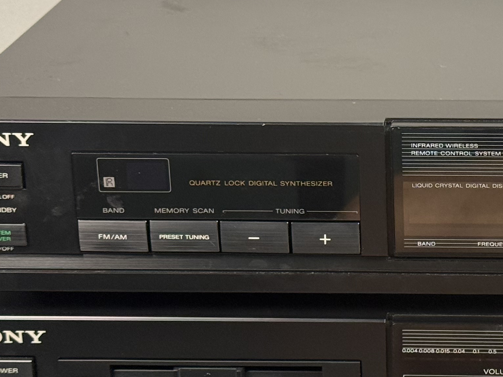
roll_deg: +0.3
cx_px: 504
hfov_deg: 15.4
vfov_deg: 11.8
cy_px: 187
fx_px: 1831
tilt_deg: -18.9
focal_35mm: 126
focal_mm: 6.76
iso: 125
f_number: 1.78
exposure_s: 1/60
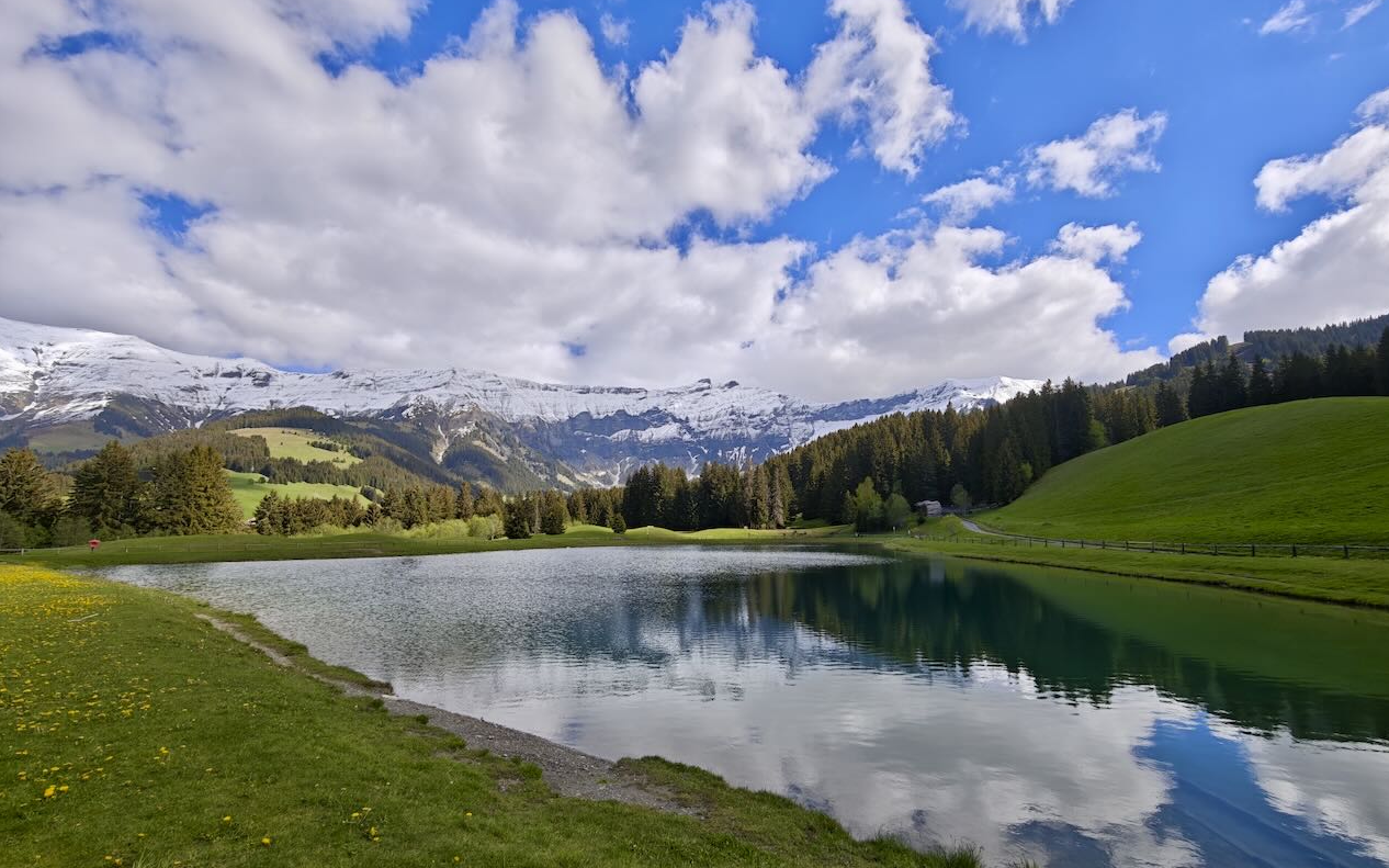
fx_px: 568
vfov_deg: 74.7
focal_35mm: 15
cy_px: 464
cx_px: 700
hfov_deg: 101.5
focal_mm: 2.13
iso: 50
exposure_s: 1/747
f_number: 2.2
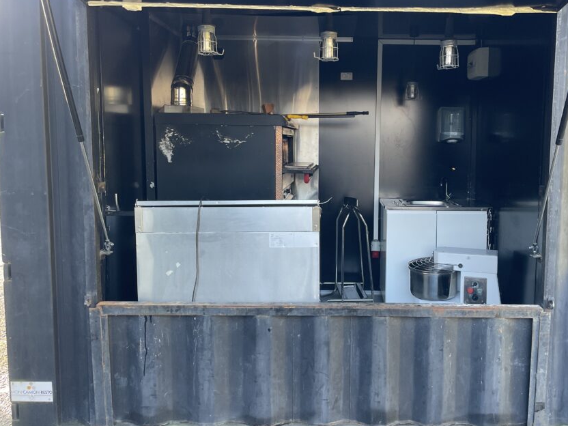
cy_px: 199
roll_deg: -0.3
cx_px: 335
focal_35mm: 32
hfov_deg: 56.5
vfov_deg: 44.1
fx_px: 525
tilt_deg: -5.6
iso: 100
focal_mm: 4.2
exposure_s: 1/121
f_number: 1.6
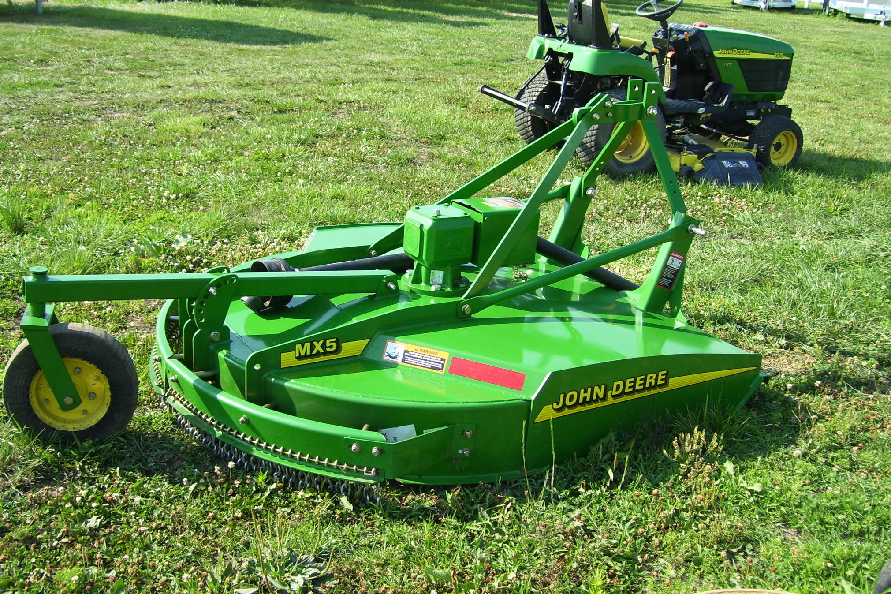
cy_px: 308
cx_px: 443
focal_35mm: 39
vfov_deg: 34.2
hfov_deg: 49.6
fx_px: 965
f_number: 2.7
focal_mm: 6
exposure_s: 1/500
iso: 80
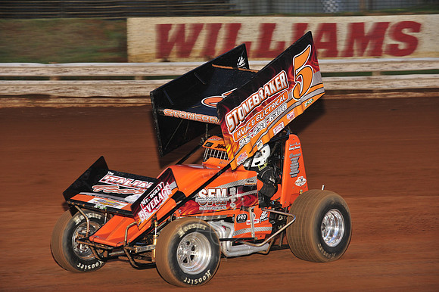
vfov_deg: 11.0
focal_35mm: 125
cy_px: 146
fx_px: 1523
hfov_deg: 16.4
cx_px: 220
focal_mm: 125
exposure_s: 1/320
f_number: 6.3
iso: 800
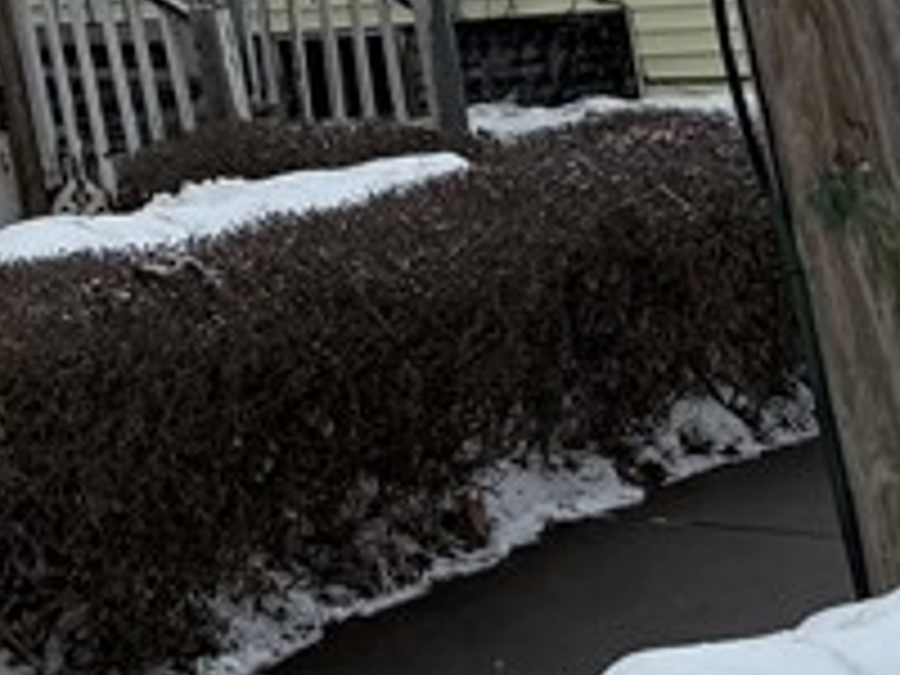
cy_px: -711
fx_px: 3198
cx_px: -738
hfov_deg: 14.1
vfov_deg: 10.9
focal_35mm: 123
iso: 80
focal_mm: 6.76
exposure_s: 1/5714
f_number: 1.78
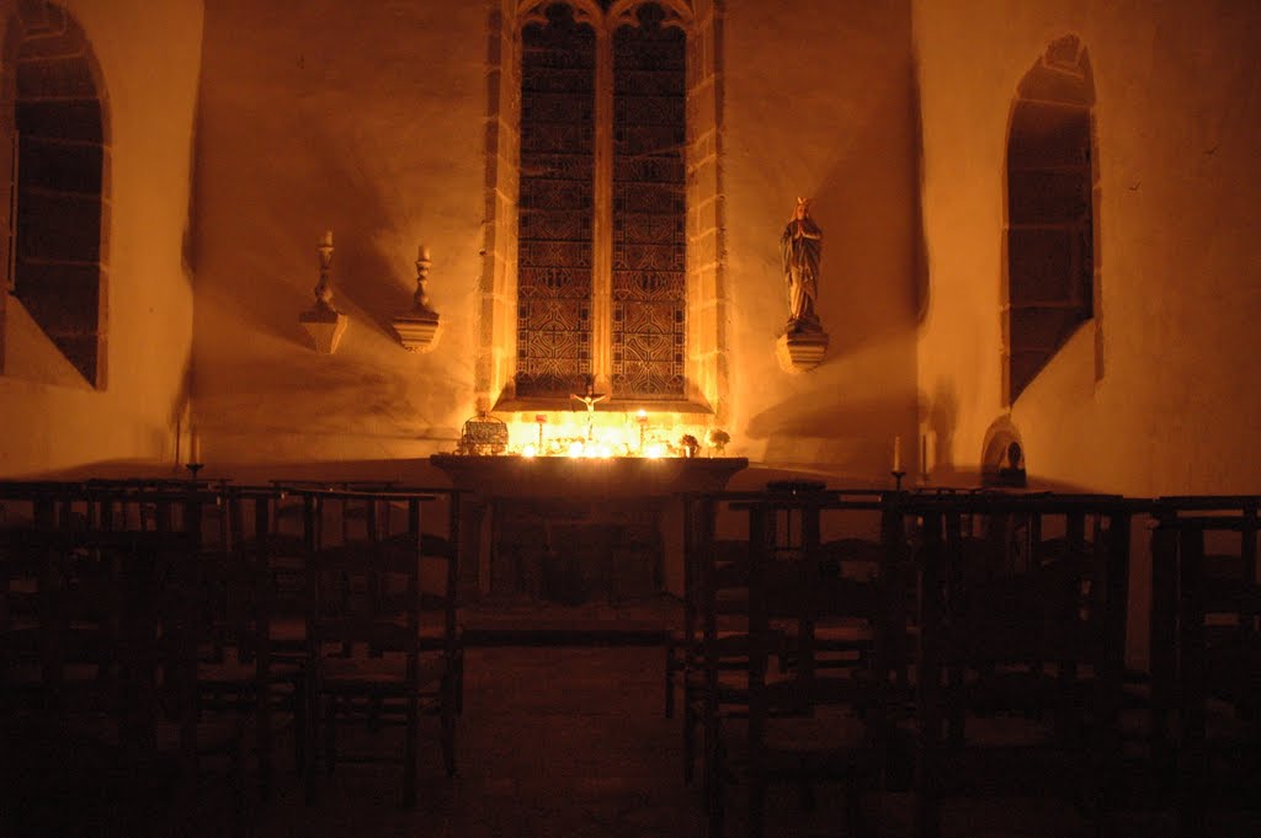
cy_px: 419
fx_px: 945
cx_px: 630
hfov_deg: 67.4
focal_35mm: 27
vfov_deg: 47.9
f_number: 3.5
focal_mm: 18
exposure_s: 2
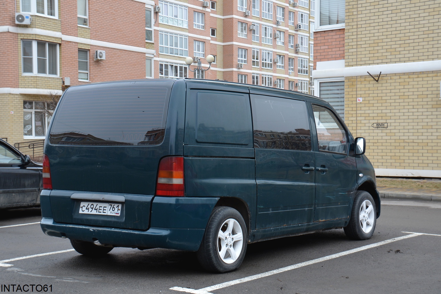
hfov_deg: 35.1
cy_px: 147
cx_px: 220
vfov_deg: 23.8
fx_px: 698
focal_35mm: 57
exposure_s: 1/125
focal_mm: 38
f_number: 5.6
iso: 400
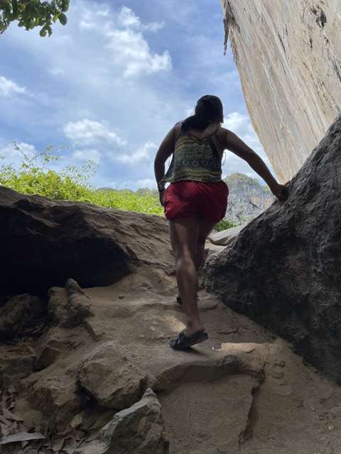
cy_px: 227
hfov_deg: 53.1
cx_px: 170
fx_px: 341
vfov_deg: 67.3
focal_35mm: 26
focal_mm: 4.2
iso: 32
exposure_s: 1/1855
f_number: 1.6
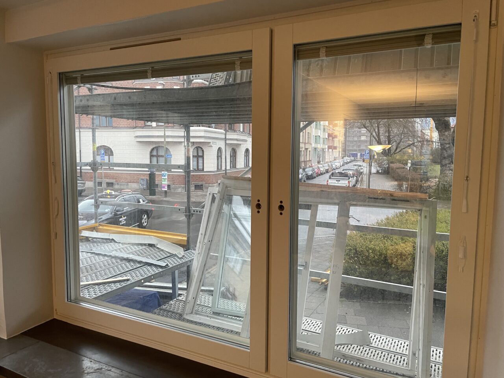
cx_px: 252
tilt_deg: -6.2
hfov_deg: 67.3
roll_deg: -0.7
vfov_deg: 53.1
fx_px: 379
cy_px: 189
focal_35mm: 26
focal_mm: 4.2
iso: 200
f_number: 1.6
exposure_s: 1/50
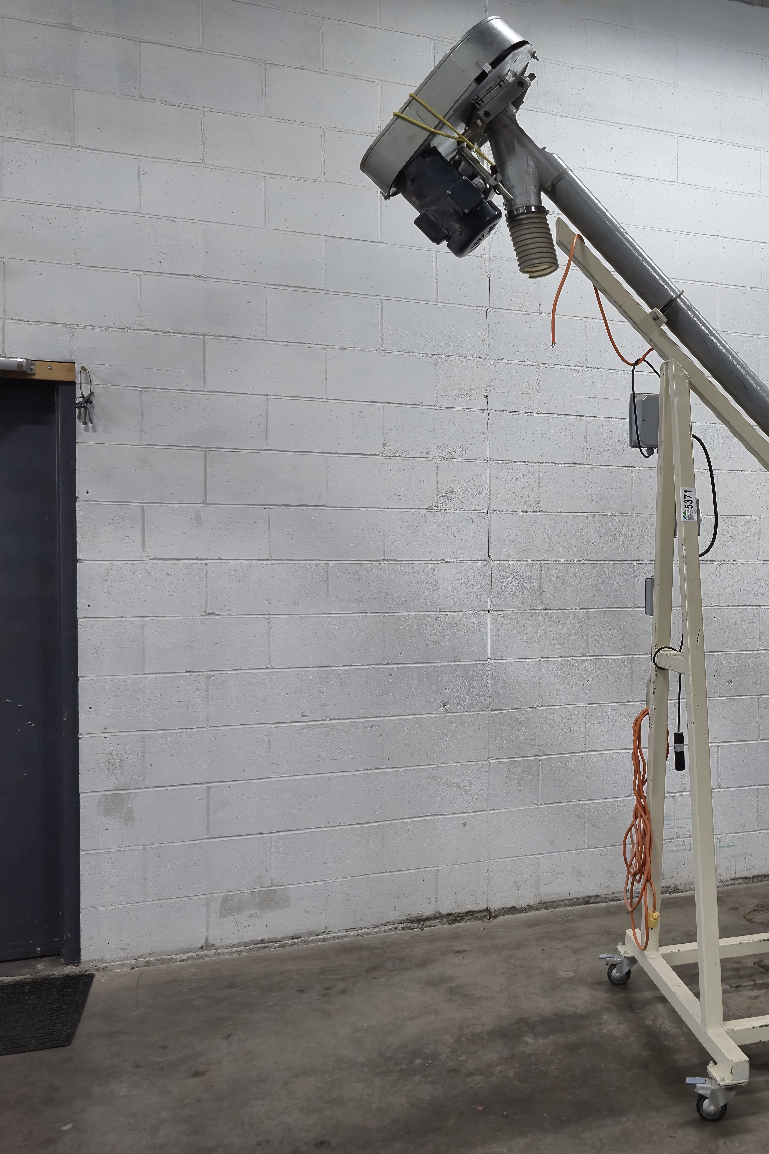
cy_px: 579
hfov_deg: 38.1
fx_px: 1025
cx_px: 705
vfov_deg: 58.7
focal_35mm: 32
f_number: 1.8
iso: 64
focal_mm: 5.4
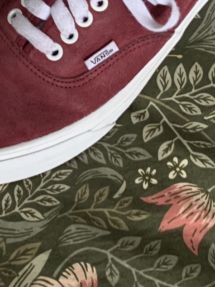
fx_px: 696
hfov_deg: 17.0
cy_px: -55
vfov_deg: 21.6
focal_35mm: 84
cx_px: -23
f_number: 1.8
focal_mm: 4.25
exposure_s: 1/40
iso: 400
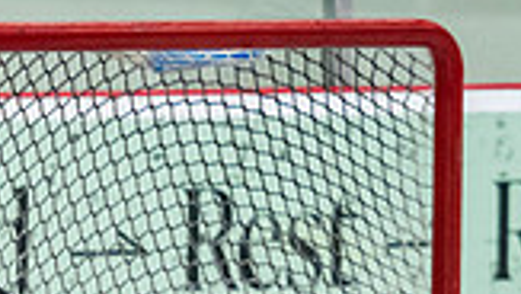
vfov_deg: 1.6
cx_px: 63
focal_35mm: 751
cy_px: 352
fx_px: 10383
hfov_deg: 2.9
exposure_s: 1/800
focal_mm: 135
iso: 2500
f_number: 3.2
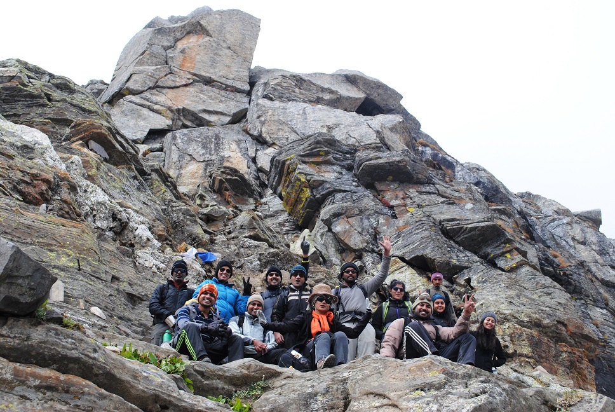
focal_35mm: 44
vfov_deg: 30.9
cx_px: 308
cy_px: 206
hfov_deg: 44.9
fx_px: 744
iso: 800
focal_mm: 29
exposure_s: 1/1000
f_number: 8
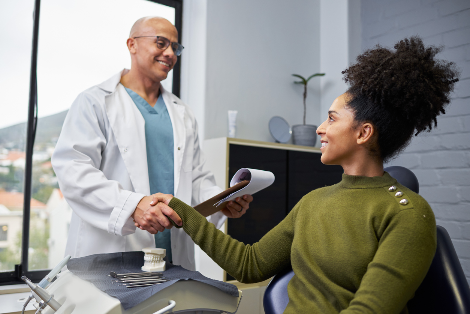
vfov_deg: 37.9
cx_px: 235
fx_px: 457
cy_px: 157
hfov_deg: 54.4
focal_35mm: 35
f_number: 2.5
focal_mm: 35
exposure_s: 1/125
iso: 500
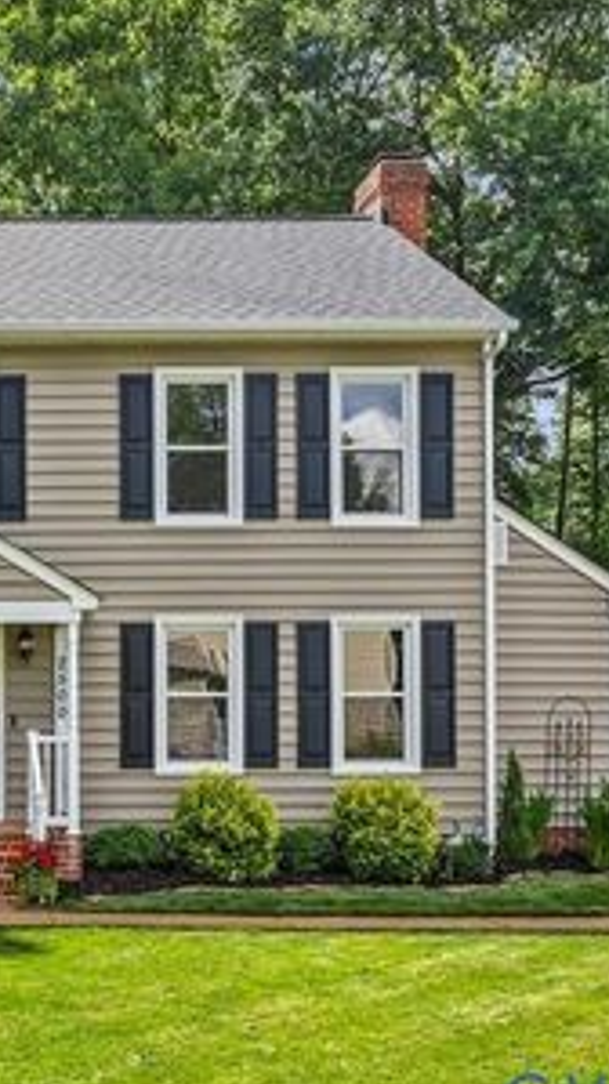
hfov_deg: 26.4
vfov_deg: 48.4
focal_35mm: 42
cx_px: -40
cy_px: 542
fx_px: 1207
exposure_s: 1/125
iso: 800
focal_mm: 24
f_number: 11
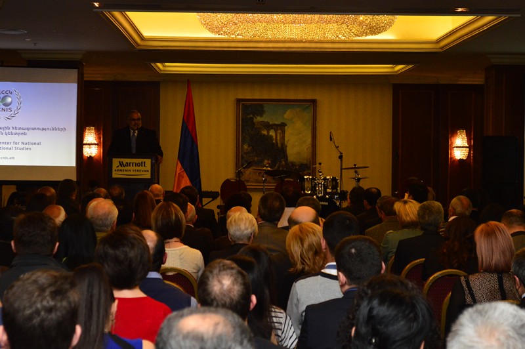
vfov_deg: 16.5
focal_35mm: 82
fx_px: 1202
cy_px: 174
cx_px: 262
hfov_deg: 24.6
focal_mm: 55
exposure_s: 1/80
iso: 1600
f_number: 7.1
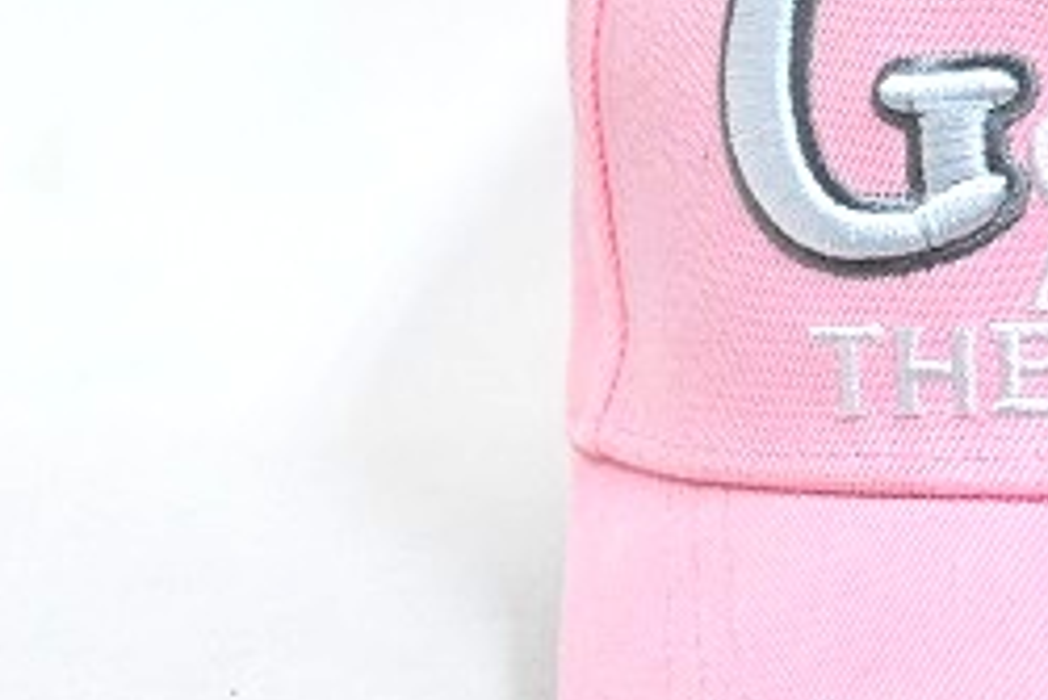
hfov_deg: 18.2
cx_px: 1178
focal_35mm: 108
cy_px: 285
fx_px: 3146
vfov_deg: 12.7
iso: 320
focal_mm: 28
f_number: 5.6
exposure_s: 1/125
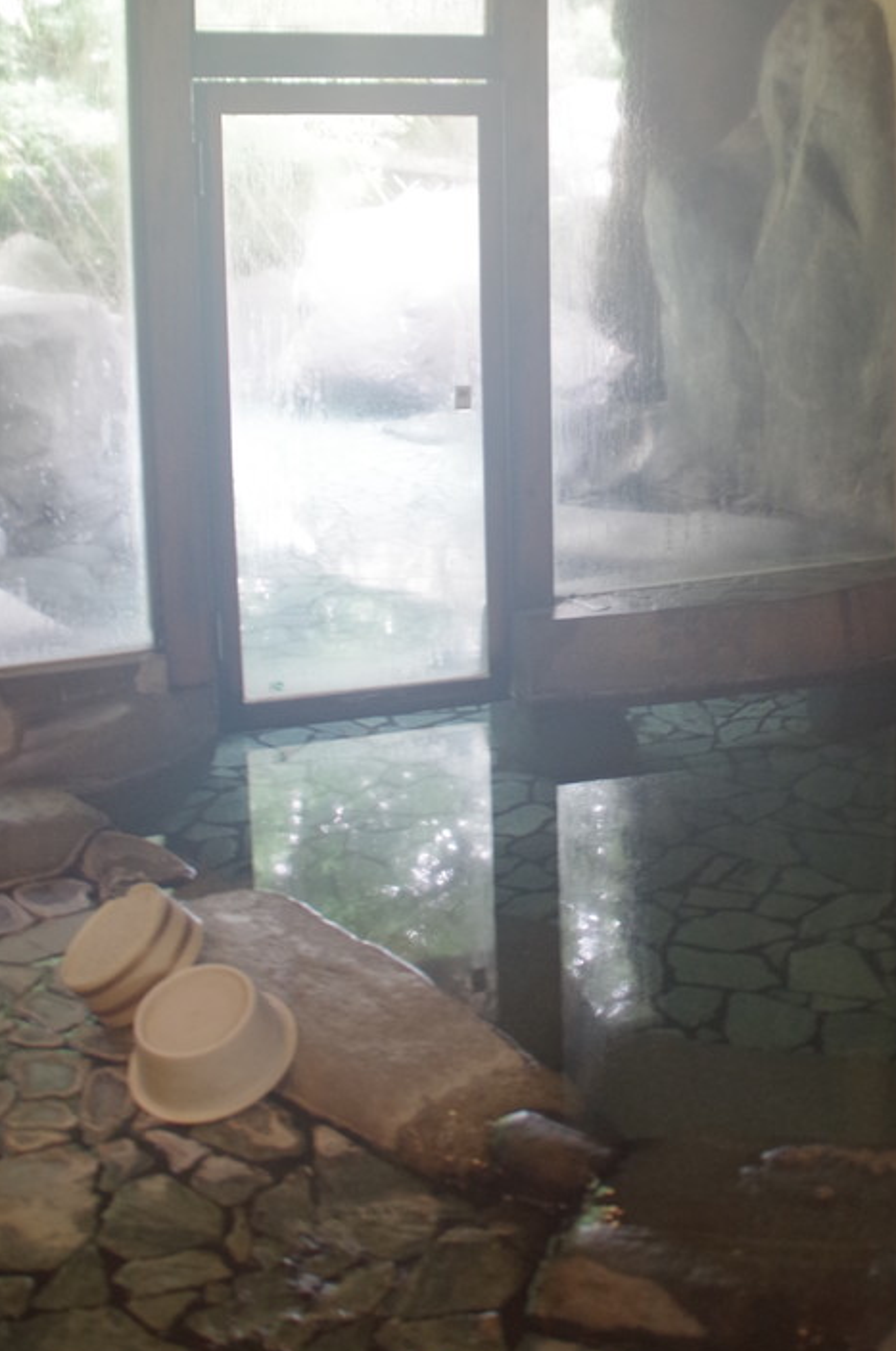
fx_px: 1723
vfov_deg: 41.8
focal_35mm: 46
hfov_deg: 28.6
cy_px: 378
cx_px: 694
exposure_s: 1/13
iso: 800
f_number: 3.5
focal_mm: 18
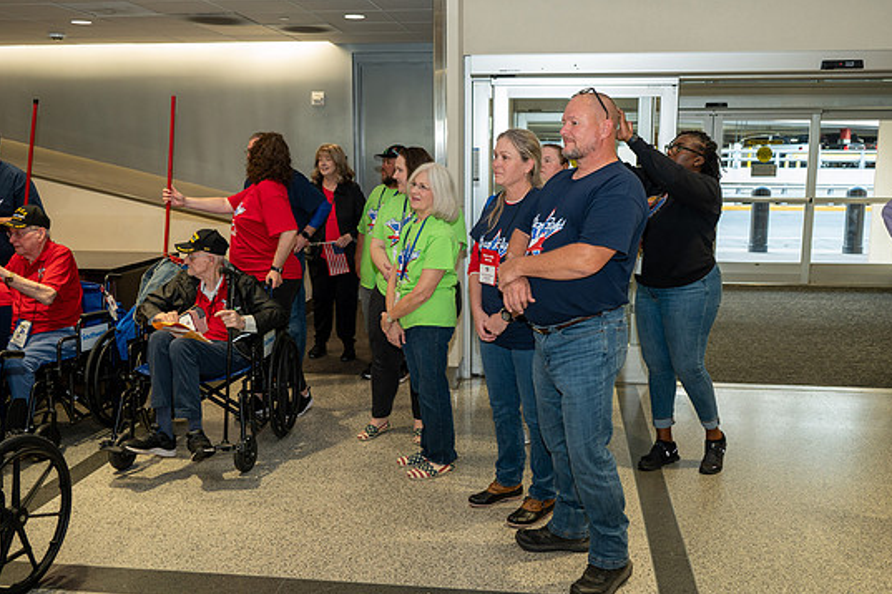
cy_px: 304
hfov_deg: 55.8
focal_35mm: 34
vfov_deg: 38.9
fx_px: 842
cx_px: 465
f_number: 4.8
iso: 1100
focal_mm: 31.5
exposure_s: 1/40
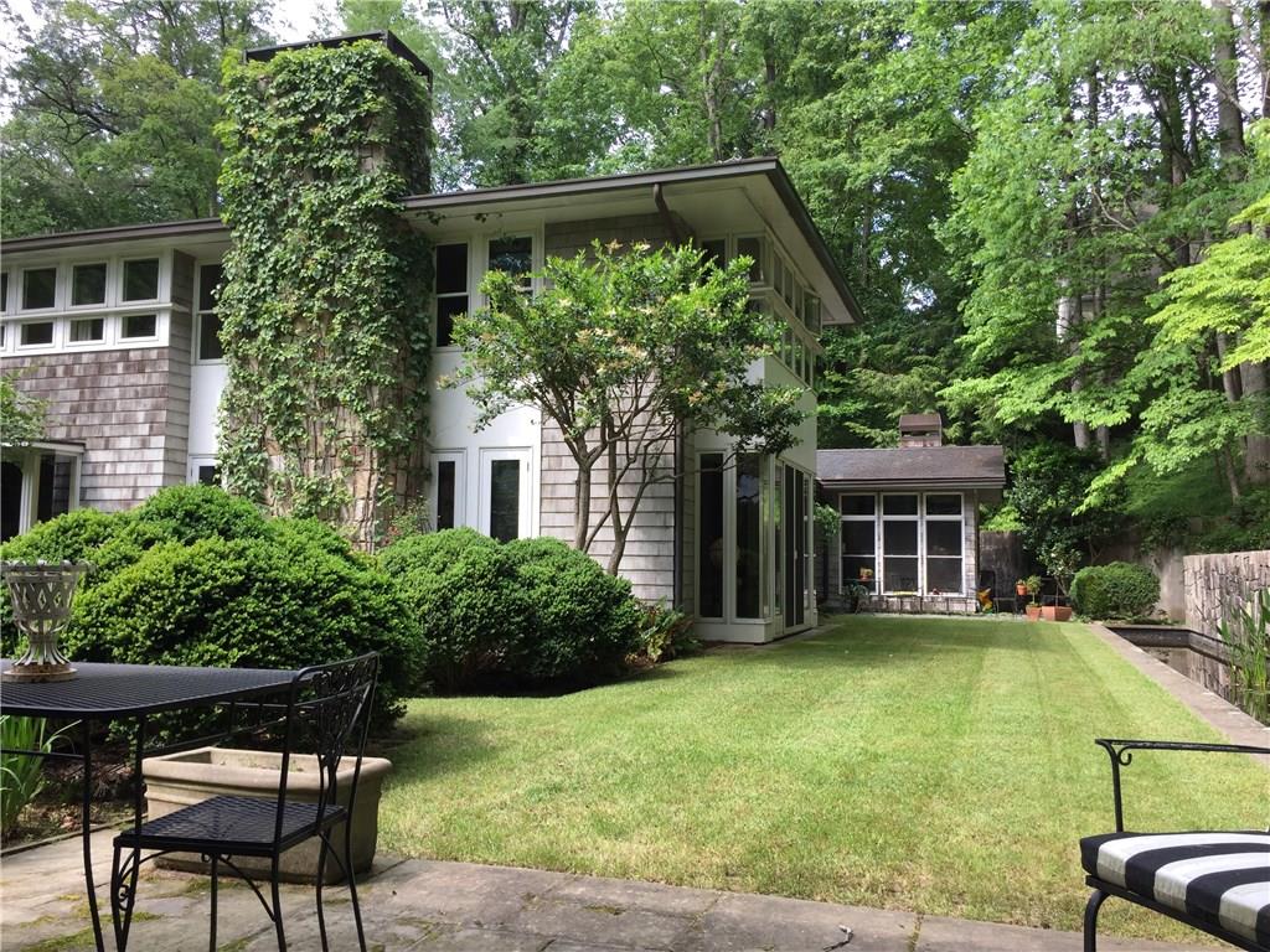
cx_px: 635
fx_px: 1064
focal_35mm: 29
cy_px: 476
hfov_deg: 61.7
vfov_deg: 48.2
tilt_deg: +4.9
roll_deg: -1.5
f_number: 2.2
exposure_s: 1/324
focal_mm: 4.15
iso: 32
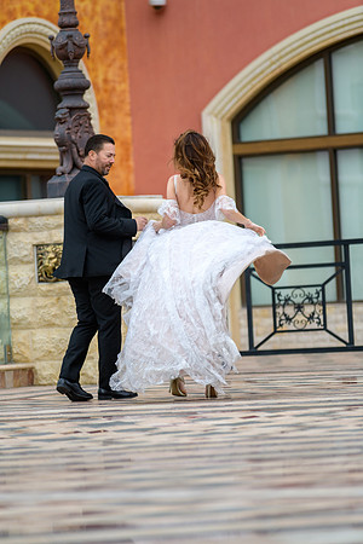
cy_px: 272
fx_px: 3025
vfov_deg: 10.3
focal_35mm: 200
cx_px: 182
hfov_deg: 6.9
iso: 400
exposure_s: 1/2000
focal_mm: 200
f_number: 2.8
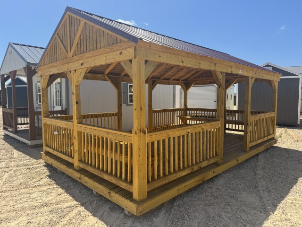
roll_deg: -0.4
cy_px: 114
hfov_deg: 71.6
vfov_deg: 56.8
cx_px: 151
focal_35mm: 24
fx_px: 209
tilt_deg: -5.2
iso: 80
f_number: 1.78
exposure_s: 1/3413
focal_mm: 6.76
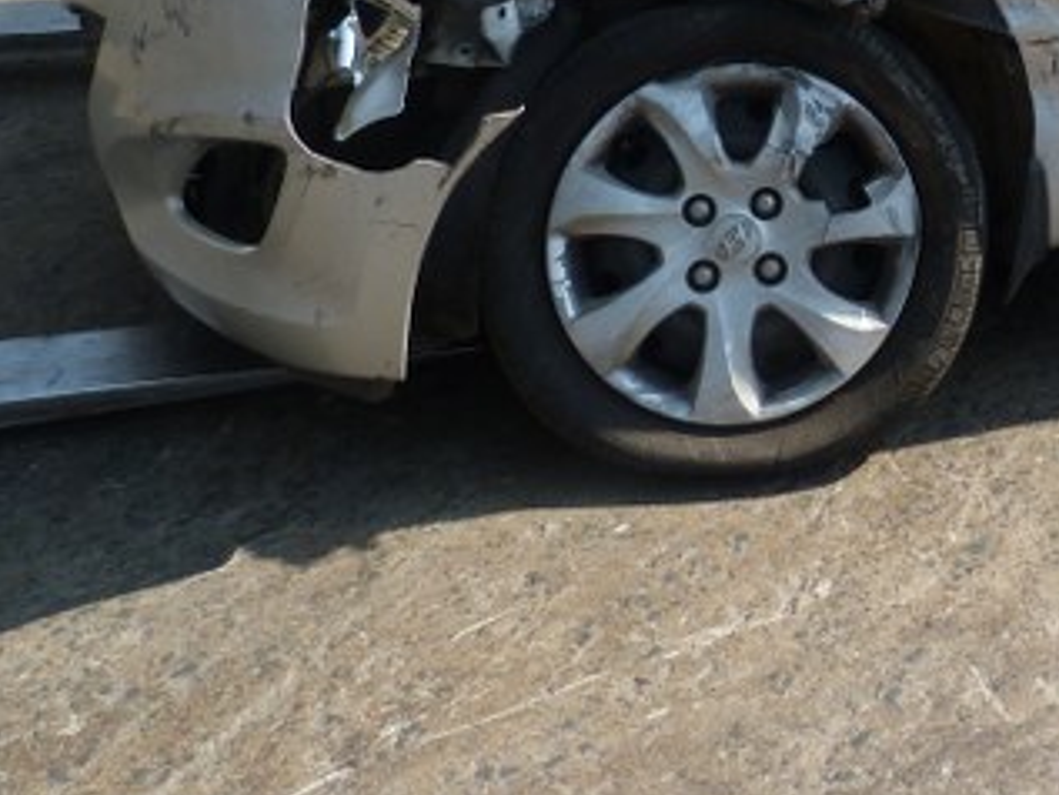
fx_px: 1928
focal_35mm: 63
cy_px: -190
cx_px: 1276
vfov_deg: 21.4
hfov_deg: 27.1
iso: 80
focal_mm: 4.5
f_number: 4
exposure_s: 1/250
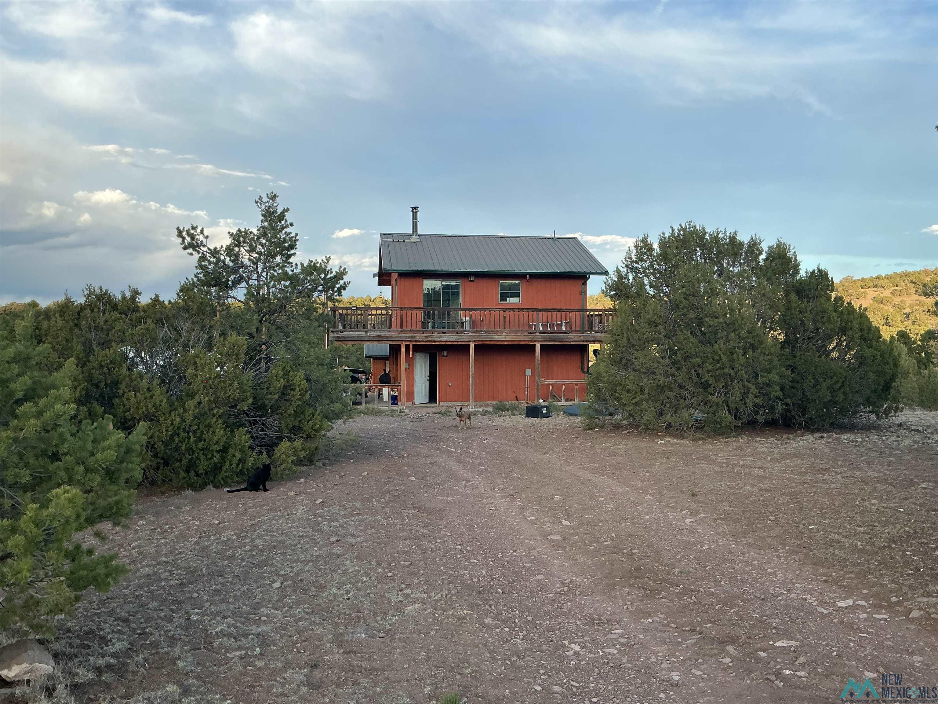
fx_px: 786
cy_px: 352
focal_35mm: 29
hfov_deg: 61.7
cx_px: 469
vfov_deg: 48.2
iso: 25
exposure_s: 1/606
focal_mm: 3
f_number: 1.8
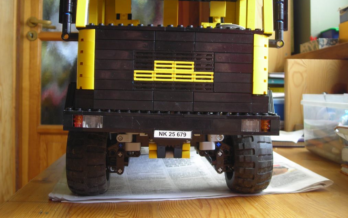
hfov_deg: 45.3
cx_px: 176
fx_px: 417
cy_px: 89
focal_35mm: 44
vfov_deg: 29.2
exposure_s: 1/3.9
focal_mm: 6.8
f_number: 3.3
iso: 53
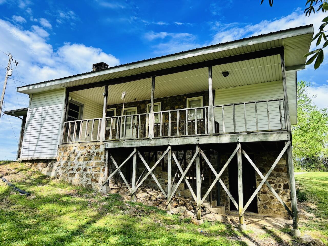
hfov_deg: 67.3
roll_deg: -0.5
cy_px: 123
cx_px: 164
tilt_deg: +16.1
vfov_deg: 53.1
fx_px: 246
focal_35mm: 26
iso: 50
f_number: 1.6
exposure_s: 1/1344
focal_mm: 5.96
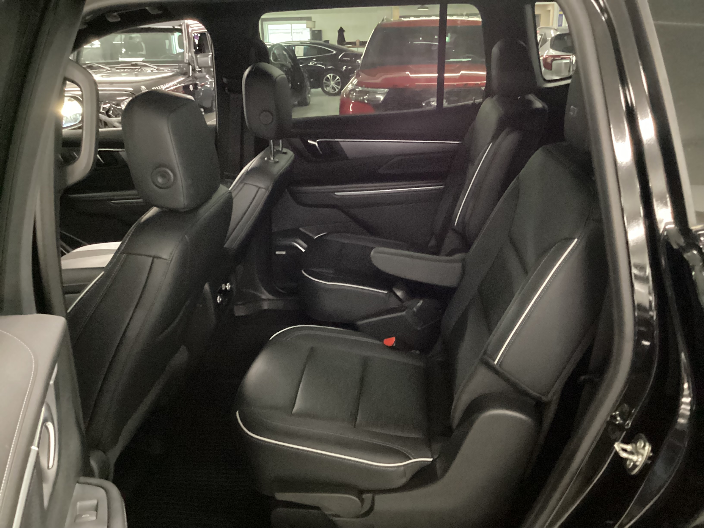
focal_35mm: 31
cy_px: 264
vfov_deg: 45.4
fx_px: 630
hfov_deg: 58.4
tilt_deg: -20.4
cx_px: 352
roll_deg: +1.4
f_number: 2.4
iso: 800
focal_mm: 3.3
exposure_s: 1/15
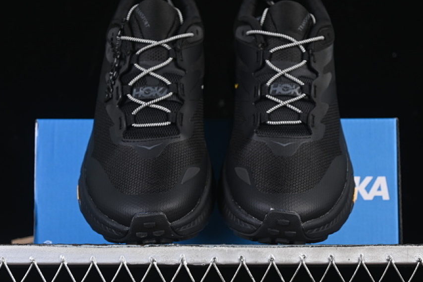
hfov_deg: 21.5
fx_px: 1116
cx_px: 216
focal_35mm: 95
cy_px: 134
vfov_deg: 14.4
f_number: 6.3
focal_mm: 50
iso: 160
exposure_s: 1/60
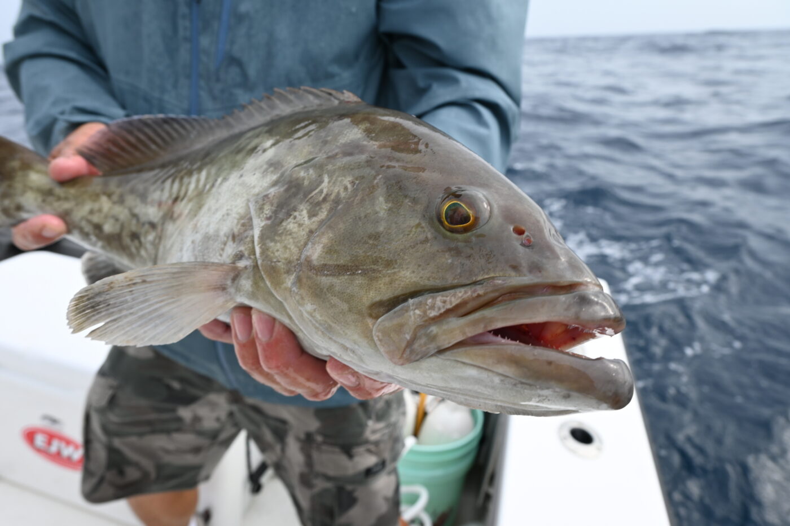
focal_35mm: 24
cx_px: 395
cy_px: 263
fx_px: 527
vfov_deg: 53.1
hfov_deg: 73.8
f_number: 5.6
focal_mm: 16
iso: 110
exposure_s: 1/250
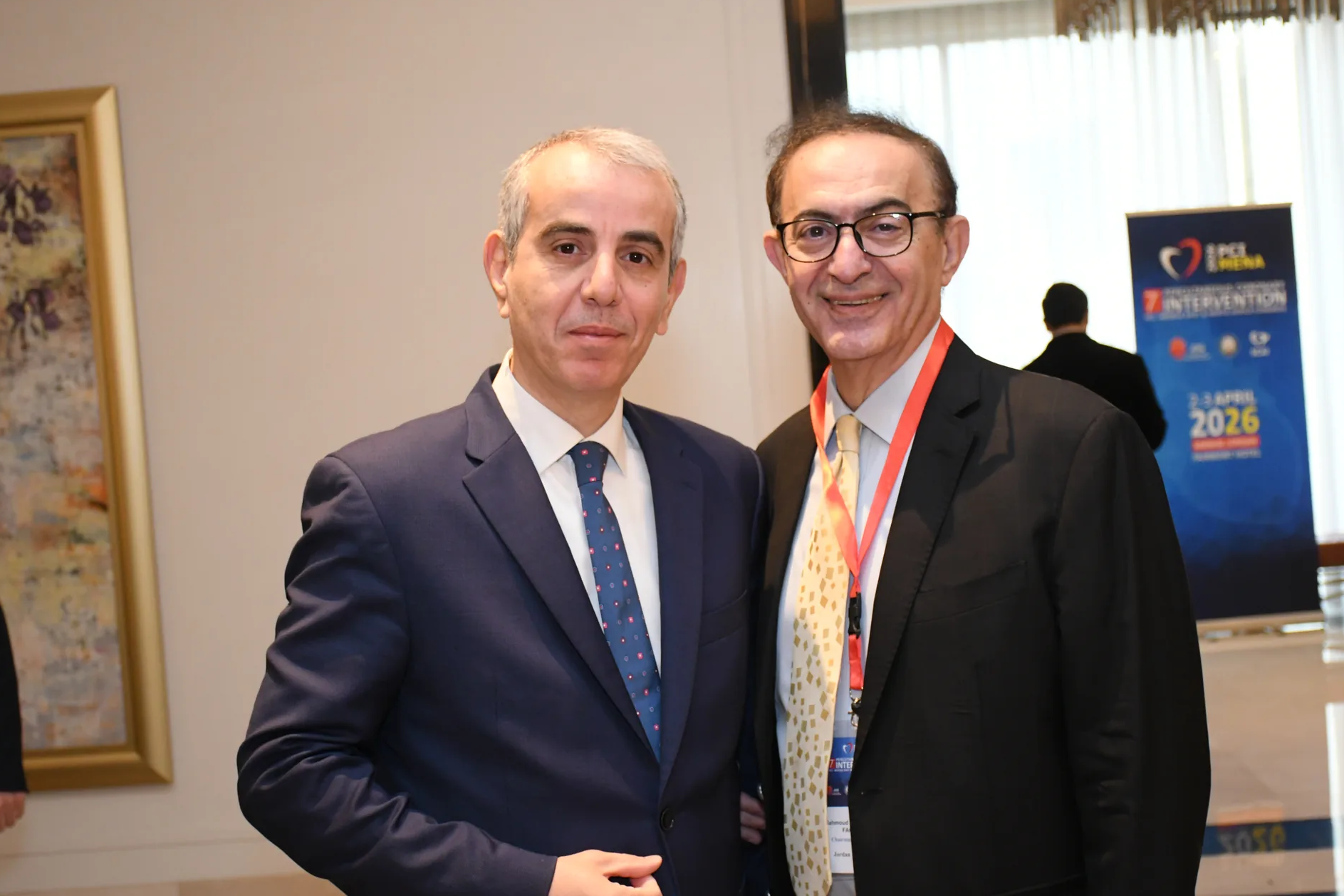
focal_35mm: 58
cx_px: 676
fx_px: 2165
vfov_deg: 23.4
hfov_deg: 34.5
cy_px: 446
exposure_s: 1/100
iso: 2500
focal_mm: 38
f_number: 5
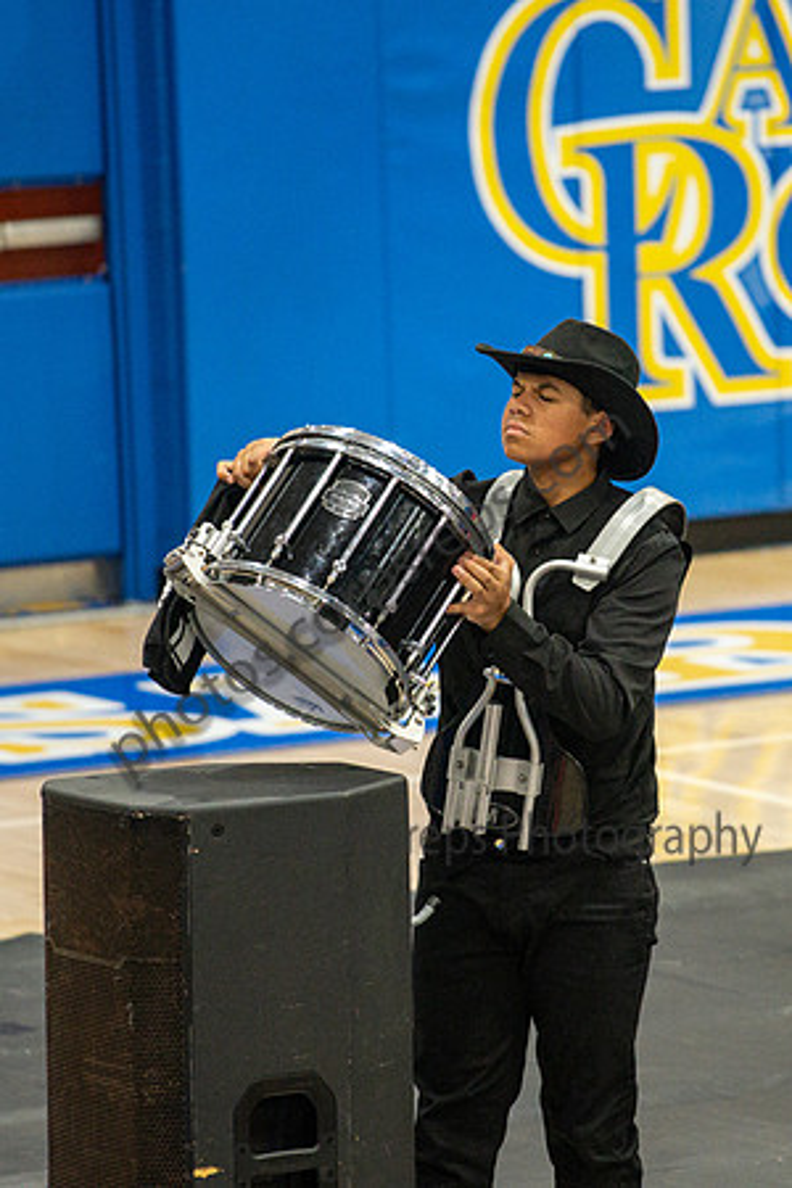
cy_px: 558
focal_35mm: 318
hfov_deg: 4.3
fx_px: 10493
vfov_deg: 6.5
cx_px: 497
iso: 6400
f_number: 4
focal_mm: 200
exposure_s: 1/500
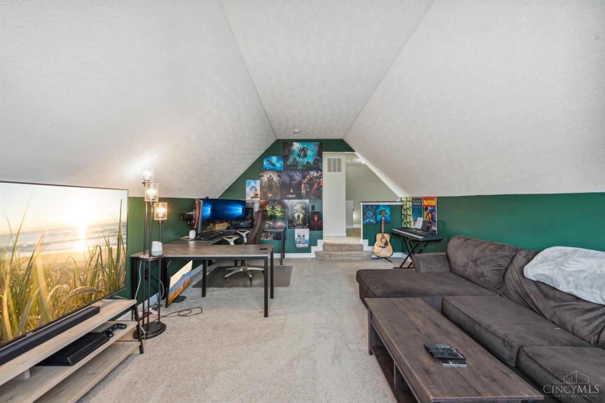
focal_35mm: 14
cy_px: 202
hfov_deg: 104.3
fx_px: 235
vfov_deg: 81.2
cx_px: 302
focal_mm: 14
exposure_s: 1/8
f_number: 8
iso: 100
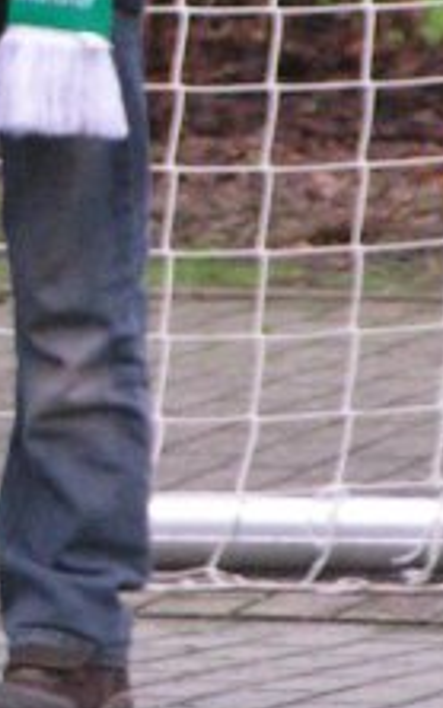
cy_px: -45
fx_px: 14508
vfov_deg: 2.8
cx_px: -402
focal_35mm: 752
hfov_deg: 1.7
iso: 200
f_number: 3.5
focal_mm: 30.1
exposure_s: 1/125
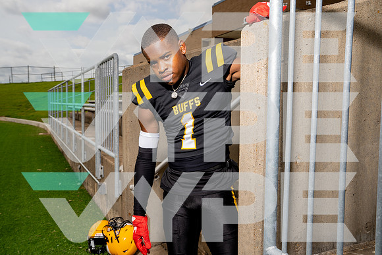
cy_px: 128
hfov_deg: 55.8
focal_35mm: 34
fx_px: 361
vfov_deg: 38.9
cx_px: 191
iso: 100
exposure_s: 1/250
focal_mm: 34
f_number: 9
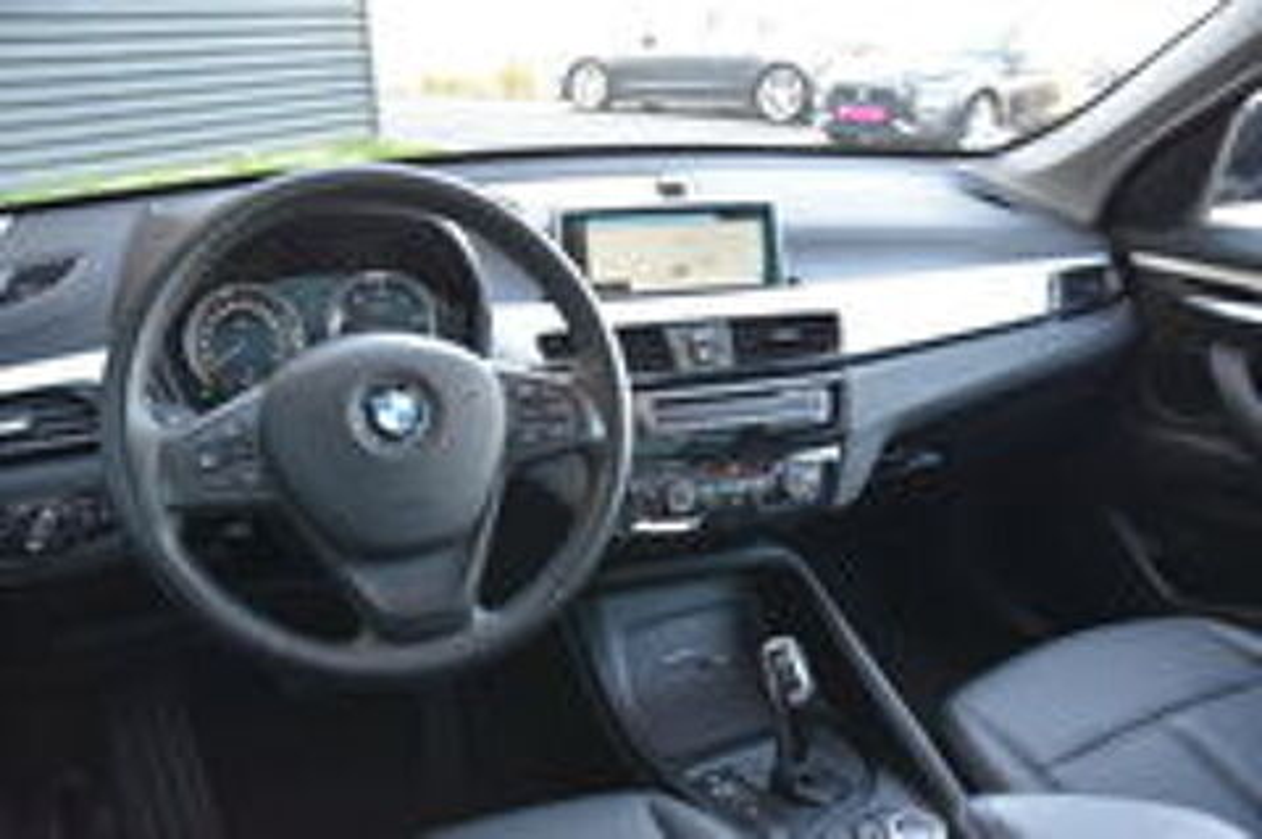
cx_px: 631
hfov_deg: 62.0
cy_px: 420
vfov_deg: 43.5
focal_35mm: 30
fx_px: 1051
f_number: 4
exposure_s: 1/60
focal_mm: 20
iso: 800
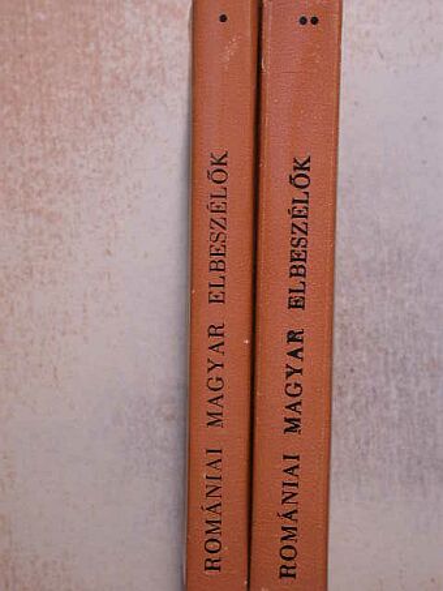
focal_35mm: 93
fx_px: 1586
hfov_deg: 15.9
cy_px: 296
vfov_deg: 21.1
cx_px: 222
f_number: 3.8
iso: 100
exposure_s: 1/54.4
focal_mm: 19.3
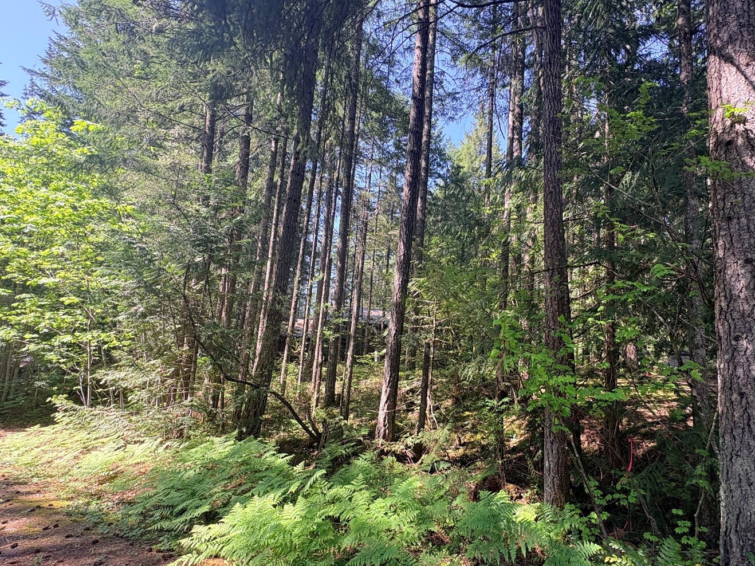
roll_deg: -3.4
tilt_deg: +7.2
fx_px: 371
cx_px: 411
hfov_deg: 90.8
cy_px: 308
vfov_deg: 74.6
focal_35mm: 17
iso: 64
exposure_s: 1/136
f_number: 2.2
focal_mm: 2.22
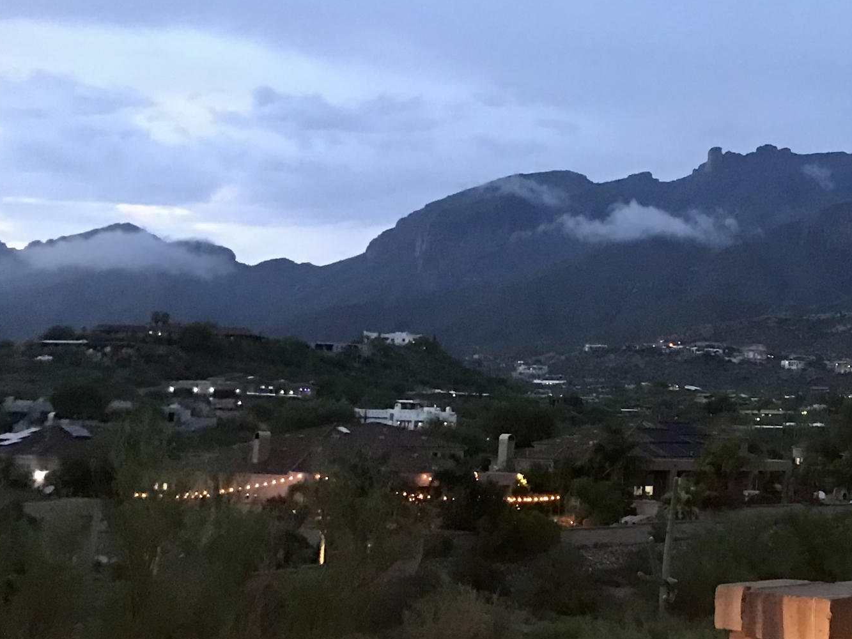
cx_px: 930
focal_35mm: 63
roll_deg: -0.8
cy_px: 216
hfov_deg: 28.1
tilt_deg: +8.0
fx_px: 1551
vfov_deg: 23.2
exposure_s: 1/6
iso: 100
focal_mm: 3.99
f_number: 1.8
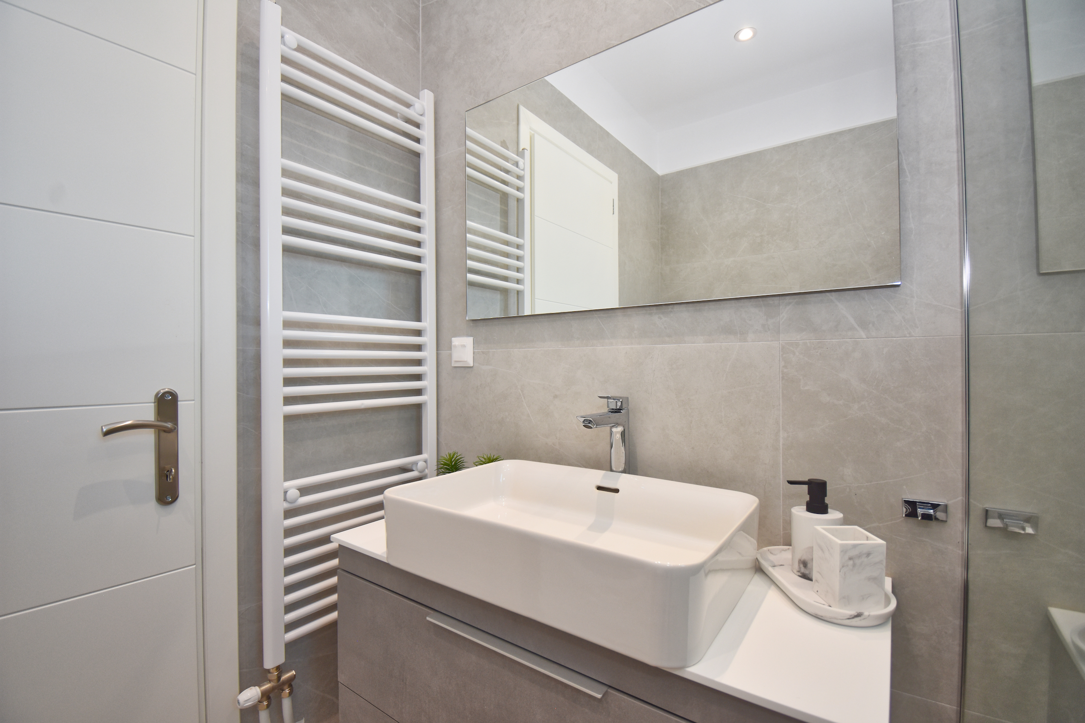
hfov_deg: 100.4
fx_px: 452
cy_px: 362
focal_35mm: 15
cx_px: 542
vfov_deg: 77.3
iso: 250
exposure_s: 1/60
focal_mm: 10
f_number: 4.5
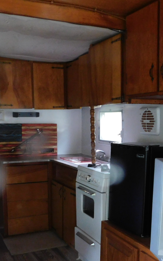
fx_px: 320
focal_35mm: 45
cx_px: 88
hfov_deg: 28.6
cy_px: 169
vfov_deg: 43.9
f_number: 3
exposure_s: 1/8
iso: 400
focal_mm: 4
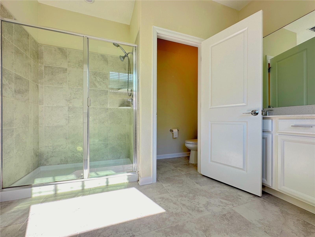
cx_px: 158
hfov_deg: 102.1
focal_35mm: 14
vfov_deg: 85.7
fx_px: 127
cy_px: 118
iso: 40
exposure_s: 1/108
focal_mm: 2.22
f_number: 2.2
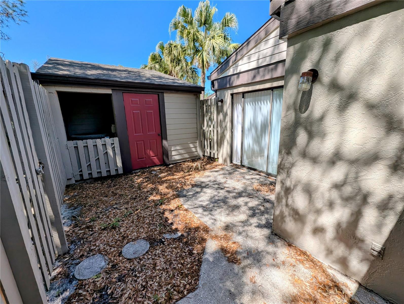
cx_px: 202
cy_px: 152
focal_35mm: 13
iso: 45
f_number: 2.2
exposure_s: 1/781
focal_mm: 1.95
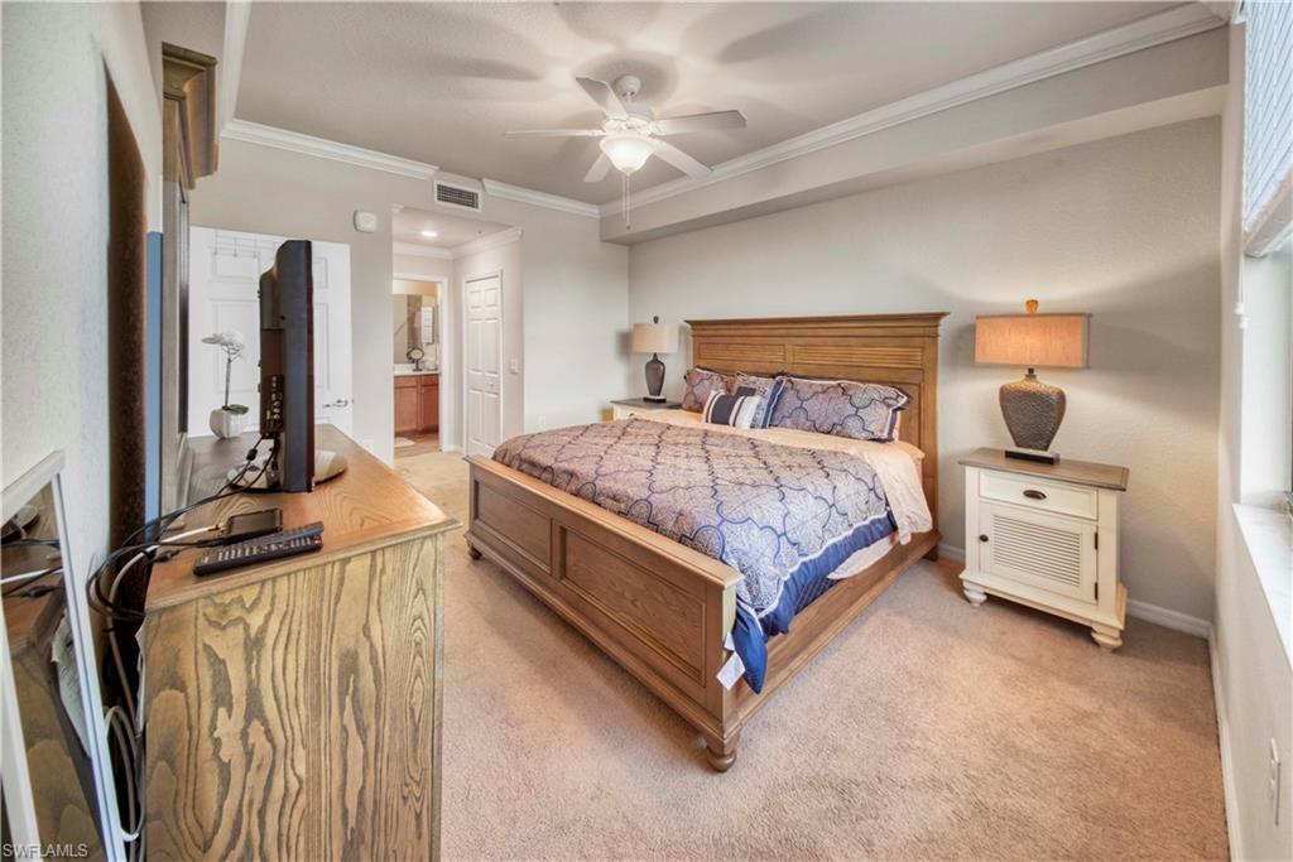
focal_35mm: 12
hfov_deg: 112.6
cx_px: 646
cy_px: 431
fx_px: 431
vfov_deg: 90.0
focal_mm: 12
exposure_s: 1/3
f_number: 11
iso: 125
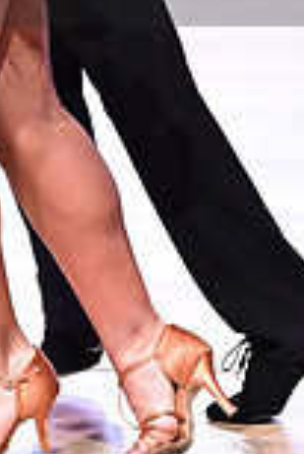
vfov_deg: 5.0
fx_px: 5219
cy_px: -71
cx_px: -83
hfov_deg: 3.3
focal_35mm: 413
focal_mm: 110
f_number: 2.8
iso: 2000
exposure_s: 1/500
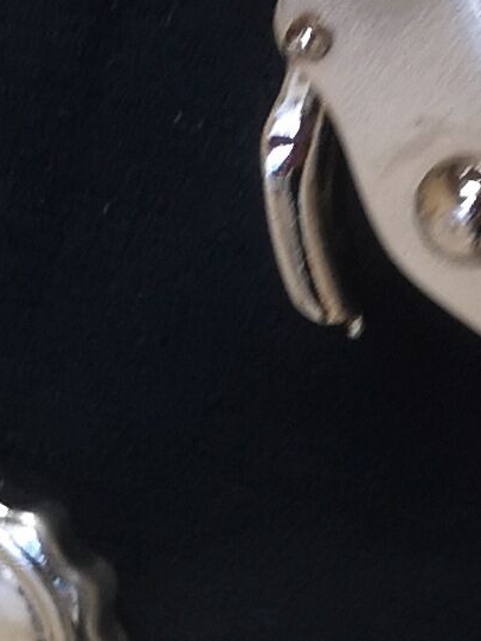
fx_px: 3371
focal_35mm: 182
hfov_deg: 8.2
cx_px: 193
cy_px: 608
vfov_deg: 10.8
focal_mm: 5.58
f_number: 1.8
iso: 160
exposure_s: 1/33.3
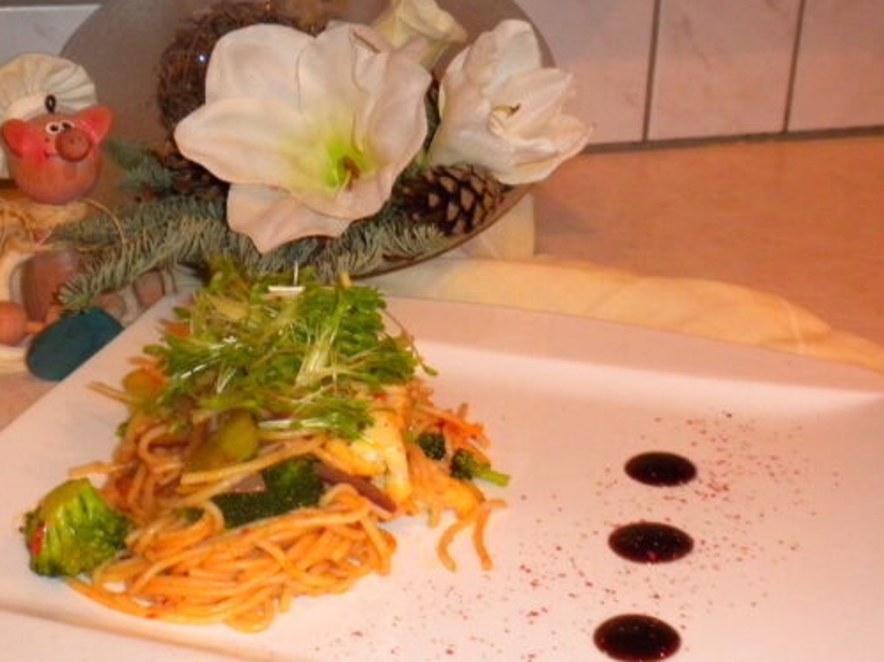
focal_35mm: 57
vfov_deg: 25.6
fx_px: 1455
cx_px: 392
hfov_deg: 33.8
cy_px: 361
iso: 400
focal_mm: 6.6
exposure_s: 1/30
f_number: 3.5
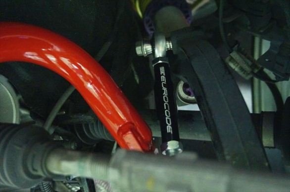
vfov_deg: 36.8
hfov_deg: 53.2
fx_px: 290
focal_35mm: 36
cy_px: 96
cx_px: 145
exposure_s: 1/6
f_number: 4.5
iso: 3200
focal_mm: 24
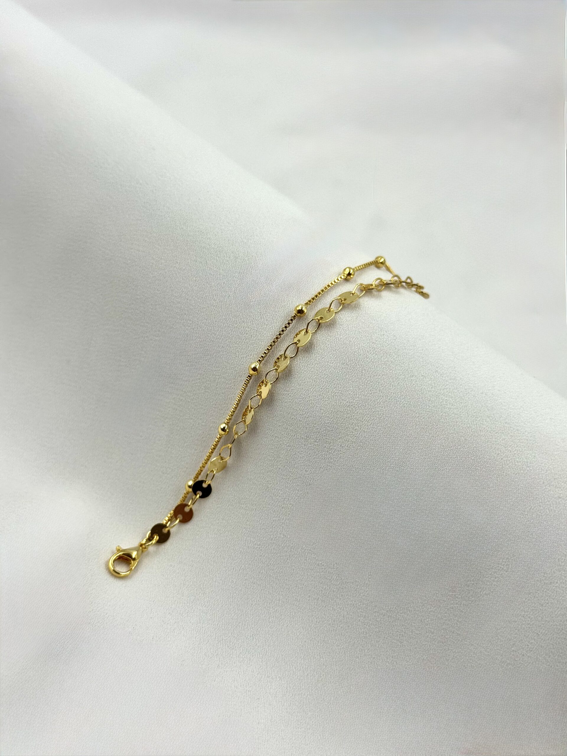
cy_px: 378
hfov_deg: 30.3
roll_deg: -19.2
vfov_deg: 39.7
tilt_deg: -38.7
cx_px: 284
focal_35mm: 48
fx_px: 1048
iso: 64
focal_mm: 6.76
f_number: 1.78
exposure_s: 1/1263
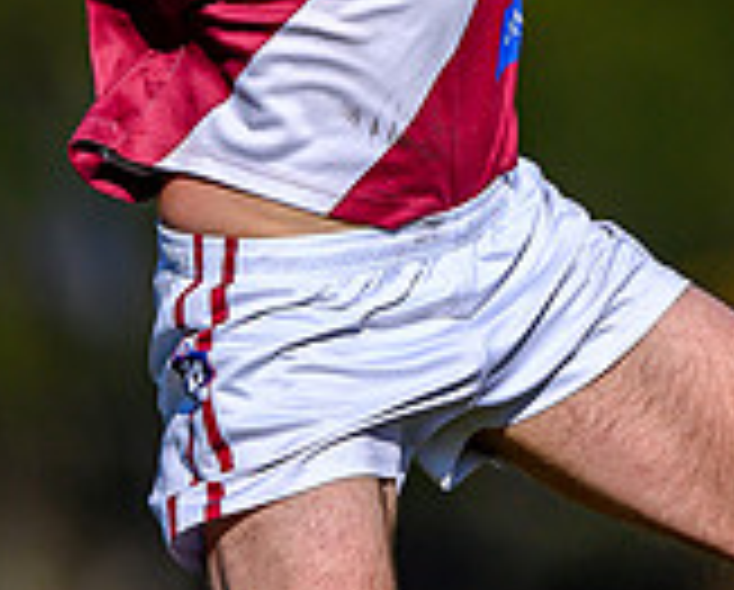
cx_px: 483
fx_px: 45419
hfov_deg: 0.9
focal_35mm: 2087
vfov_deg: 0.7
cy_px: -207
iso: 180
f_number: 4
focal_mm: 500
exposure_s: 1/2500
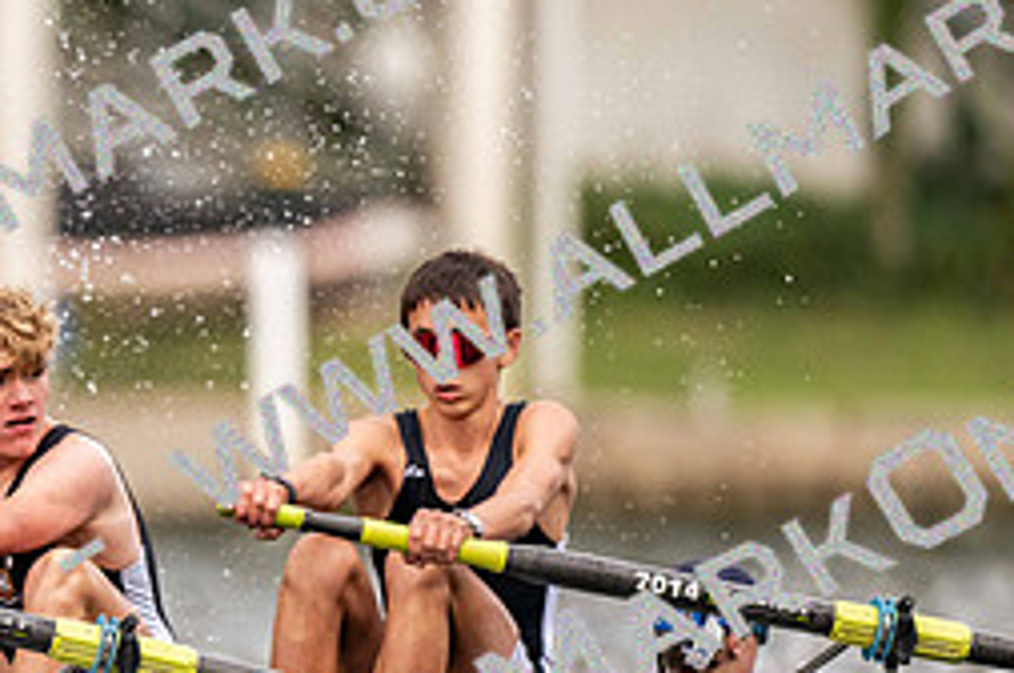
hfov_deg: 1.5
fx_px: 38763
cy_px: 577
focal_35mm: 1378
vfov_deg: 1.0
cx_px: -124
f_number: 4
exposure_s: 1/2500
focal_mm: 600
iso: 900
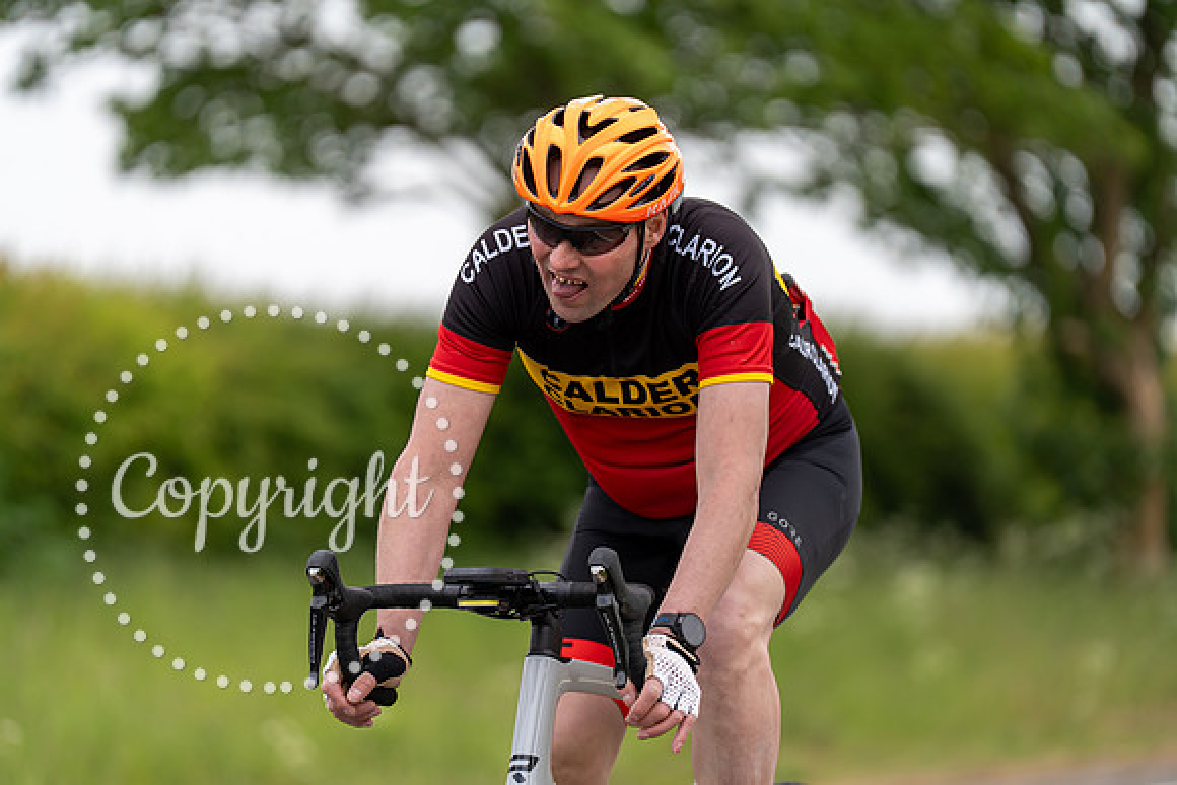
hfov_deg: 10.3
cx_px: 588
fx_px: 6540
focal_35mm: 200
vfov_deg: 6.9
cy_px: 392
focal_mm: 200
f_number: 3.2
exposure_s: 1/1250
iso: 250
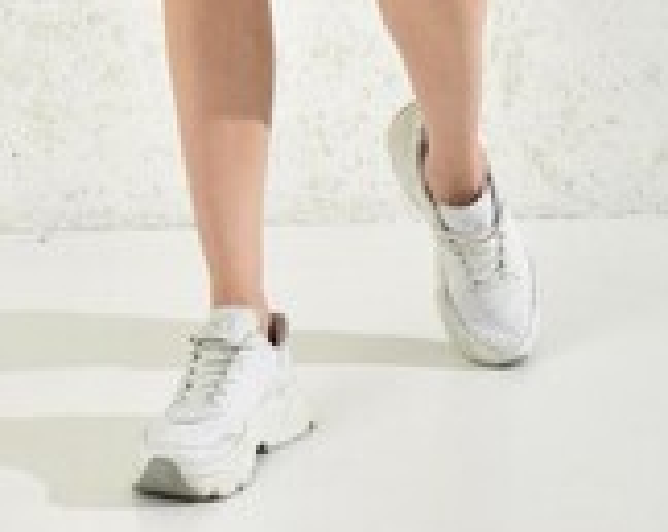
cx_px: 313
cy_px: -544
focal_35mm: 163
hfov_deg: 11.9
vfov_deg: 8.9
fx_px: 3217
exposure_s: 1/160
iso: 100
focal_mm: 52
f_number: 7.1
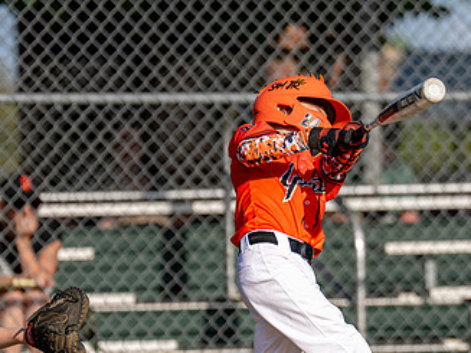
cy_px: 176
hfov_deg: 3.0
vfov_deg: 2.2
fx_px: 9099
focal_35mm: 669
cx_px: 327
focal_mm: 200
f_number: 2.8
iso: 100
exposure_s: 1/2500
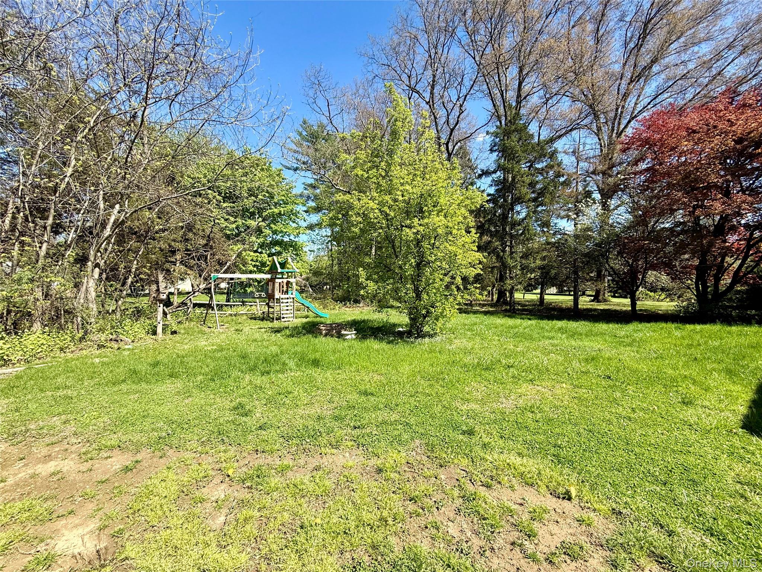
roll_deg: +0.2
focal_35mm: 14
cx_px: 381
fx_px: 308
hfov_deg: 102.1
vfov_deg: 85.7
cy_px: 286
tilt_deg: -1.3
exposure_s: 1/779
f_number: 2.2
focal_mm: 2.22
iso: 50
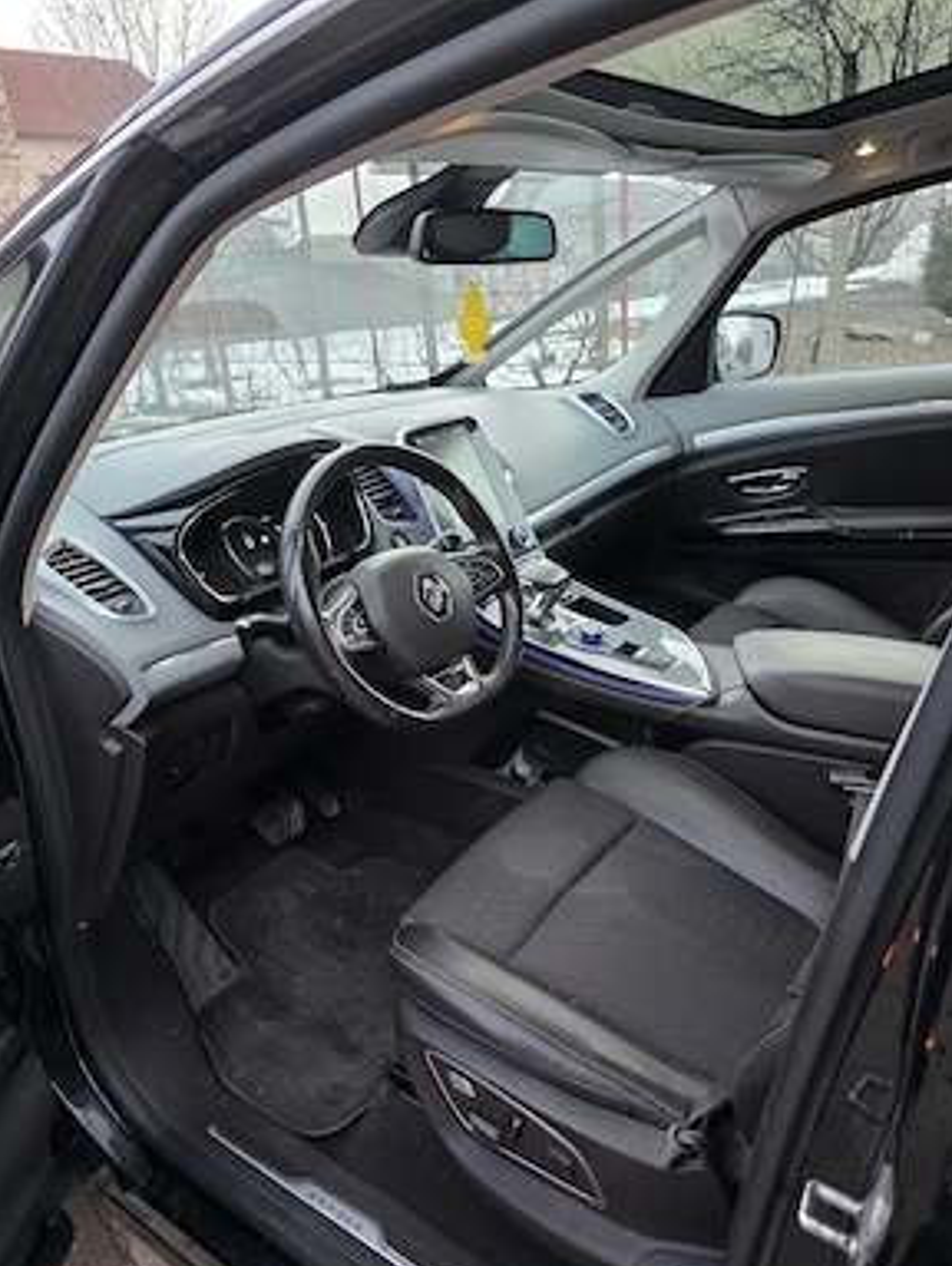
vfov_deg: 71.5
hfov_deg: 56.9
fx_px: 879
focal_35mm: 24
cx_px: 463
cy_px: 654
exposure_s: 1/101
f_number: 1.7
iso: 640
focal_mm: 6.3
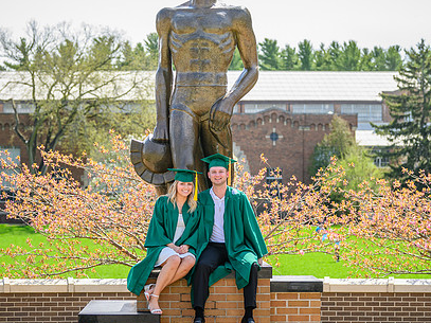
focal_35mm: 118
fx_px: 1469
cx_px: 241
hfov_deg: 16.7
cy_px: 152
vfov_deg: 12.5
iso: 400
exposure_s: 1/1600
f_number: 4
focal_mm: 85
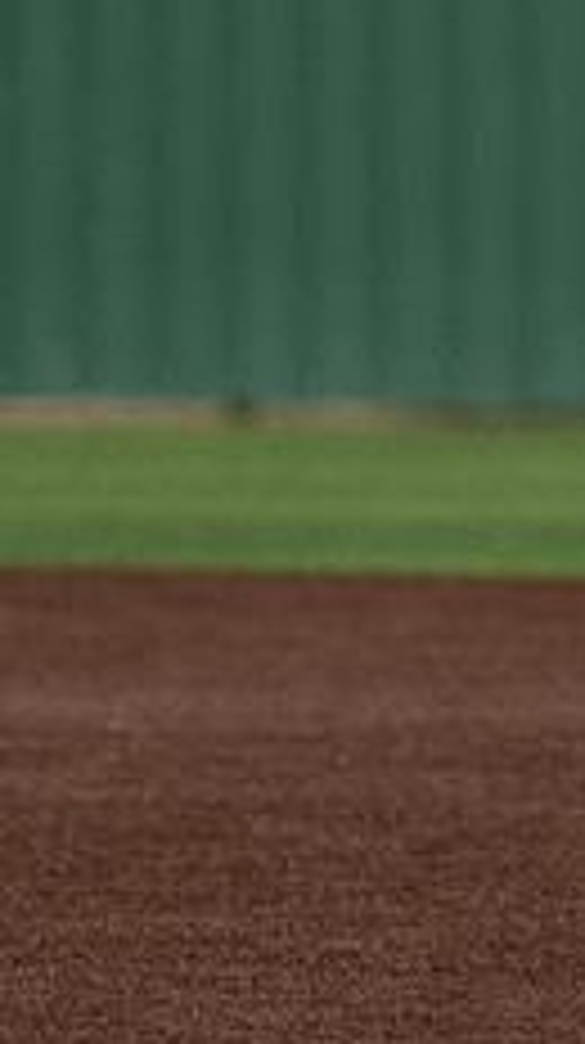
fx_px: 26883
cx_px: 835
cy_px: 258
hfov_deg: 1.2
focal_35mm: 972
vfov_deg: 2.2
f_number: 4
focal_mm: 280
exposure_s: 1/4000
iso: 320
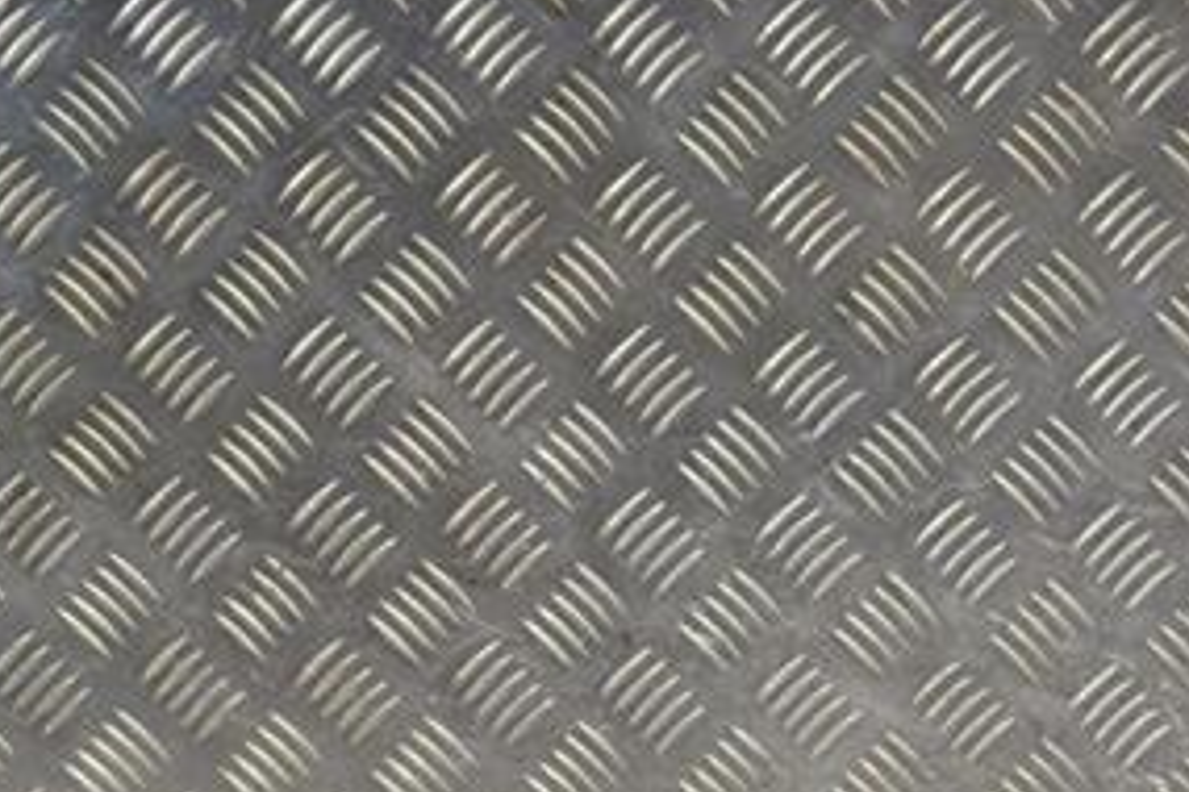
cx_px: 1064
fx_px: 3336
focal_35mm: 101
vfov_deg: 13.4
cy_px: 788
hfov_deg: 19.8
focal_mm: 32
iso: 3200
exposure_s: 1/320
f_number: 9
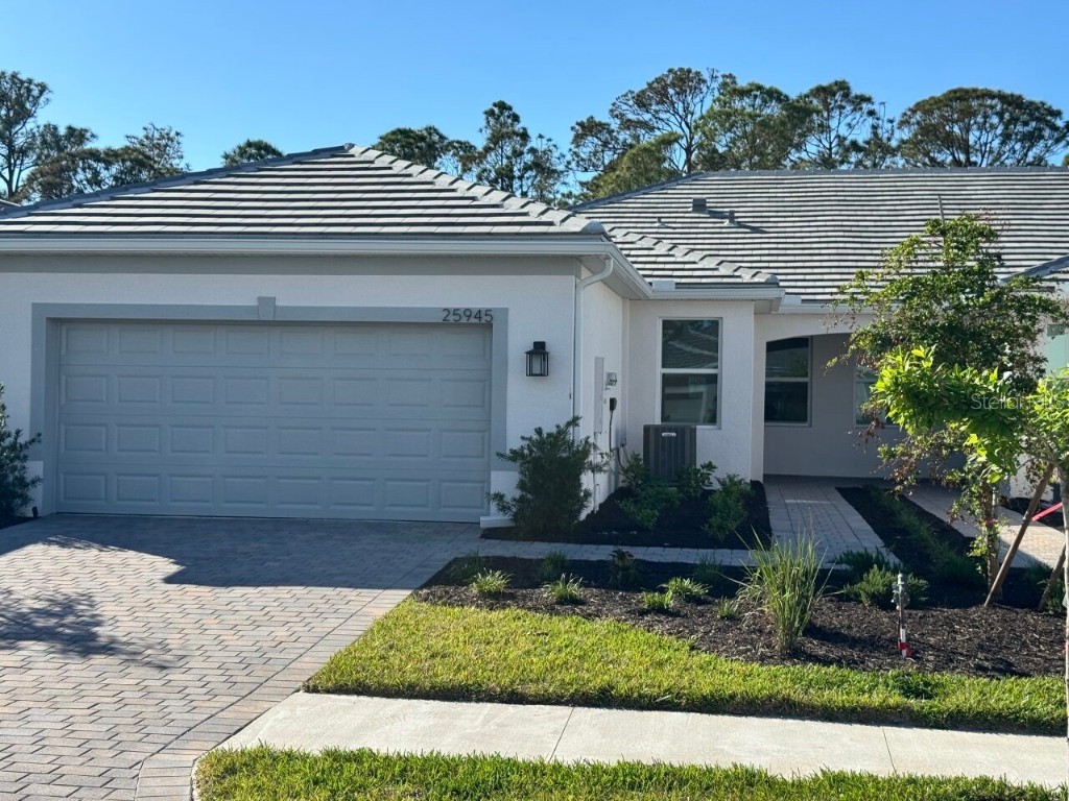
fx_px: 1482
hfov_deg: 39.7
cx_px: 534
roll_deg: -1.5
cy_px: 400
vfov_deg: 30.3
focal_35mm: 48
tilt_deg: -0.7
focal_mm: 6.76
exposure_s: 1/3610
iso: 64
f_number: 1.78
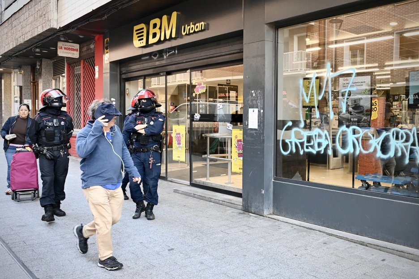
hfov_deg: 73.7
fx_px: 279
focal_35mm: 24
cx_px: 210
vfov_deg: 53.1
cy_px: 140
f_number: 5.6
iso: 2000
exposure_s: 1/200
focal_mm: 24
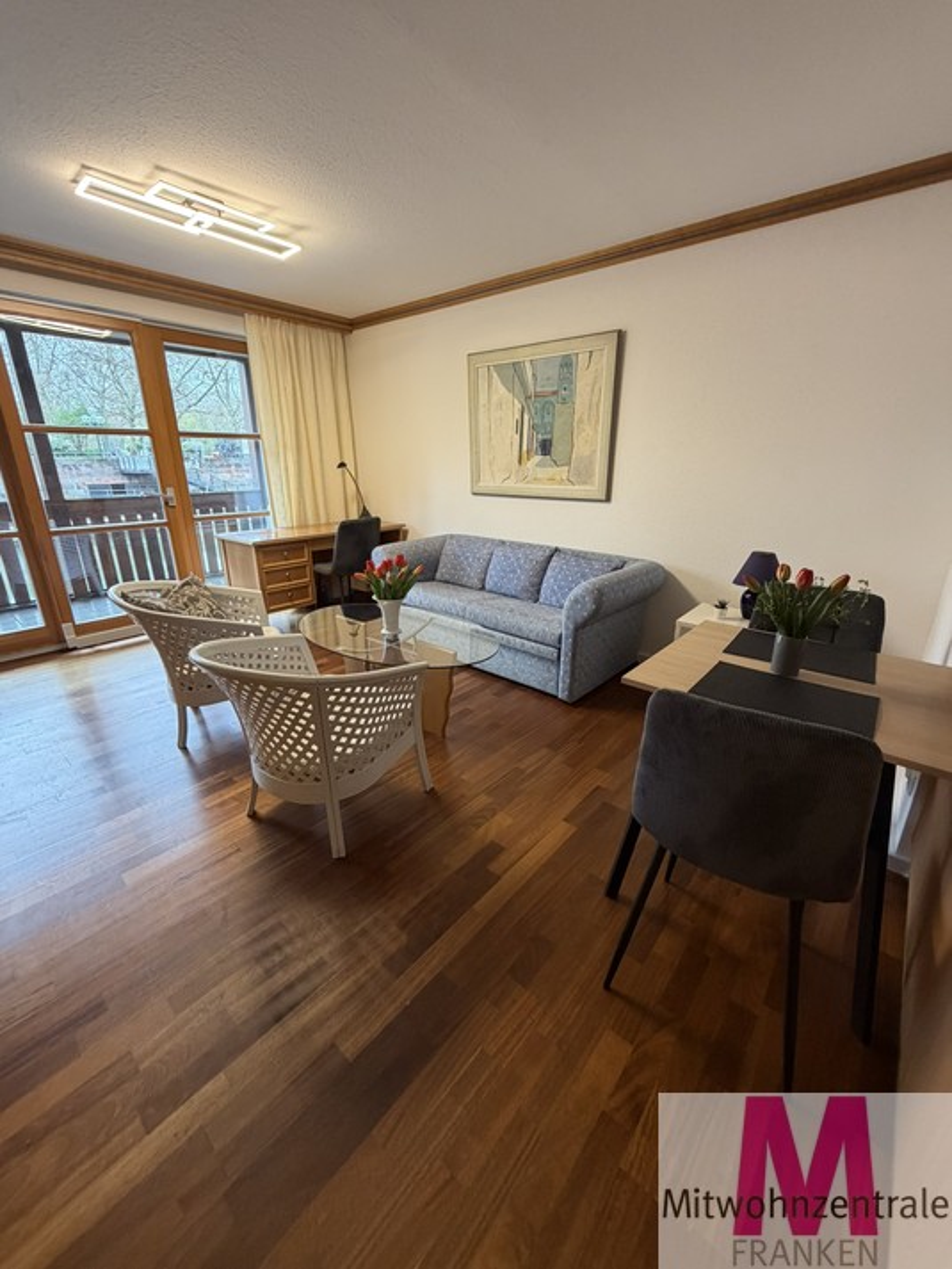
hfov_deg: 85.7
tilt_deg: -18.7
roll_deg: -0.8
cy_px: 634
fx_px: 513
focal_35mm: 14
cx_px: 476
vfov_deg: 102.1
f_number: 2.2
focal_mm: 2.22
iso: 320
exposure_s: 1/100
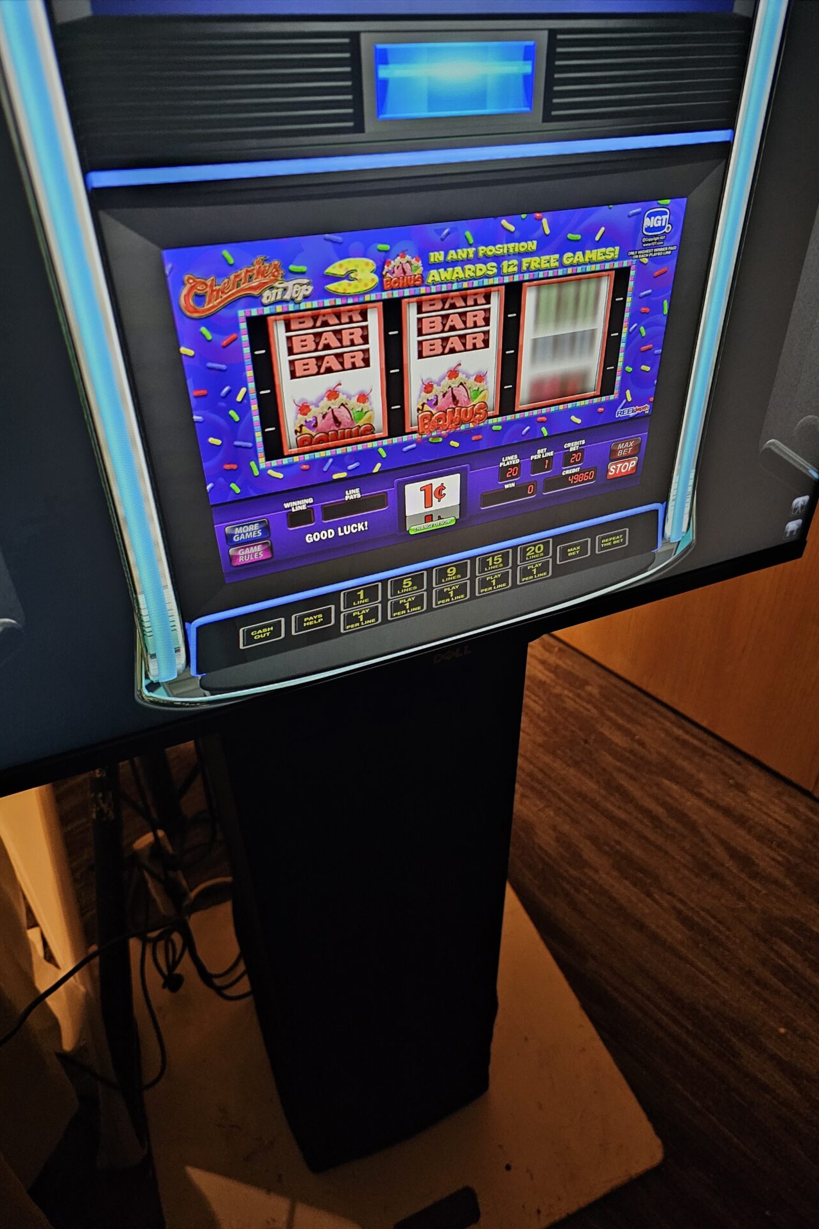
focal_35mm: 24
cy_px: 614
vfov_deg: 73.7
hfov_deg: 53.0
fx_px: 819
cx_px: 456
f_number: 1.7
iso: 800
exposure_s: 1/60
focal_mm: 6.3
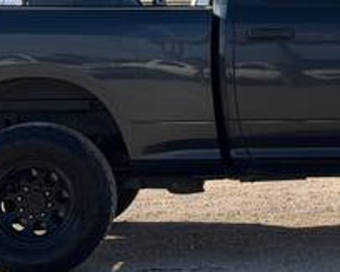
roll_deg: +3.0
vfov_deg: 10.4
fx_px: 1479
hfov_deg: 12.9
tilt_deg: +0.6
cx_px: 348
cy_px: 22
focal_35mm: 147
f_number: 1.78
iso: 64
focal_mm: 6.76
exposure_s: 1/5208
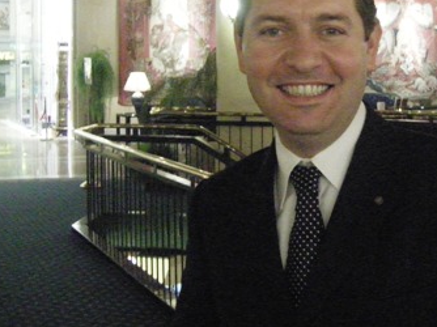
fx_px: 870
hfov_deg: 27.6
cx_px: 352
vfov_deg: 21.1
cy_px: 78
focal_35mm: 69
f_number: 2.7
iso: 1600
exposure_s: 1/30
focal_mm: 7.5
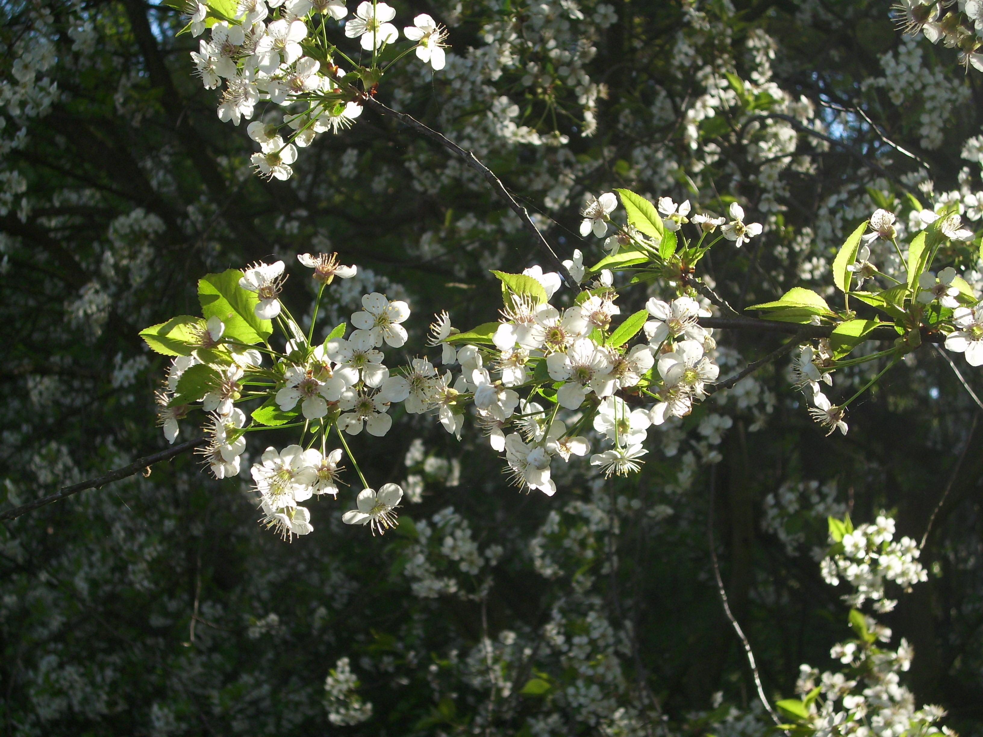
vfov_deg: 26.6
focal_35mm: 55
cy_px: 368
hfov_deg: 34.9
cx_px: 492
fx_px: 1562
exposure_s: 1/369
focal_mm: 10.7
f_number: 3.8
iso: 50
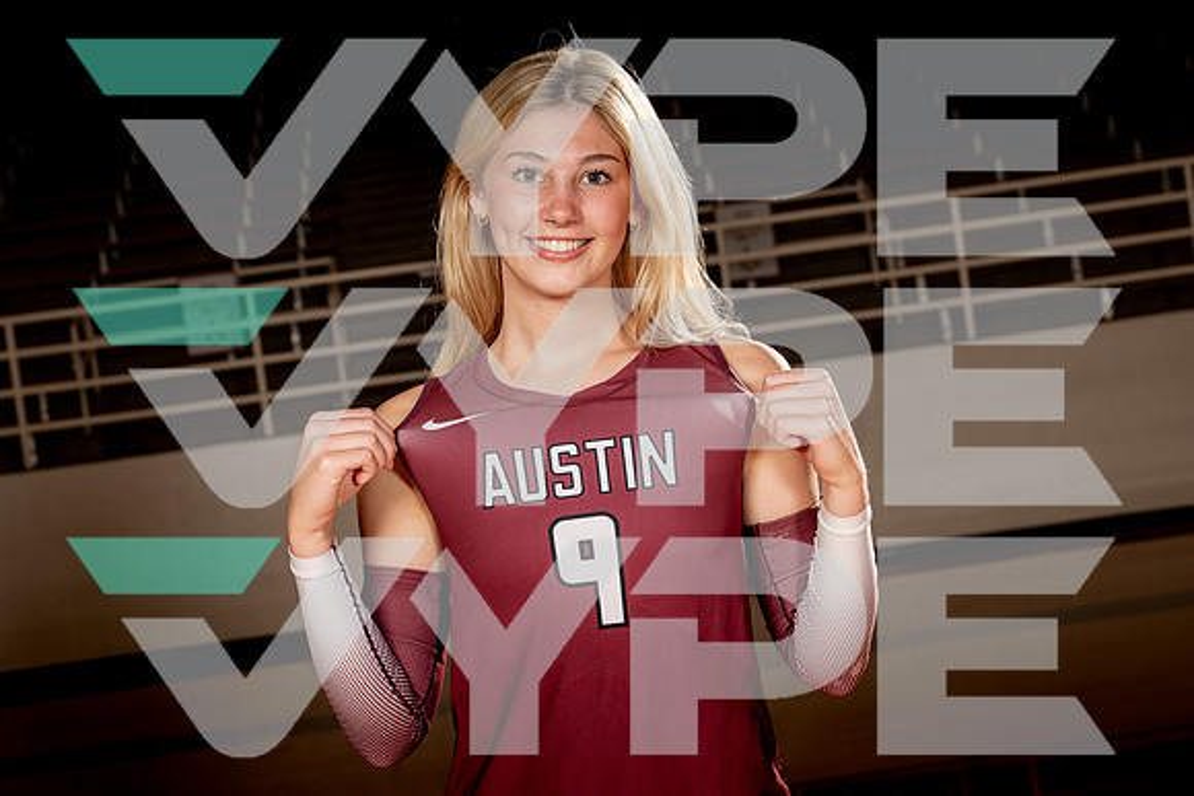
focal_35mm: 70
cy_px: 398
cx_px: 597
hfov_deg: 28.8
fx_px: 2322
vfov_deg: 19.5
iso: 100
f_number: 8
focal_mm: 70
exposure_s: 1/250
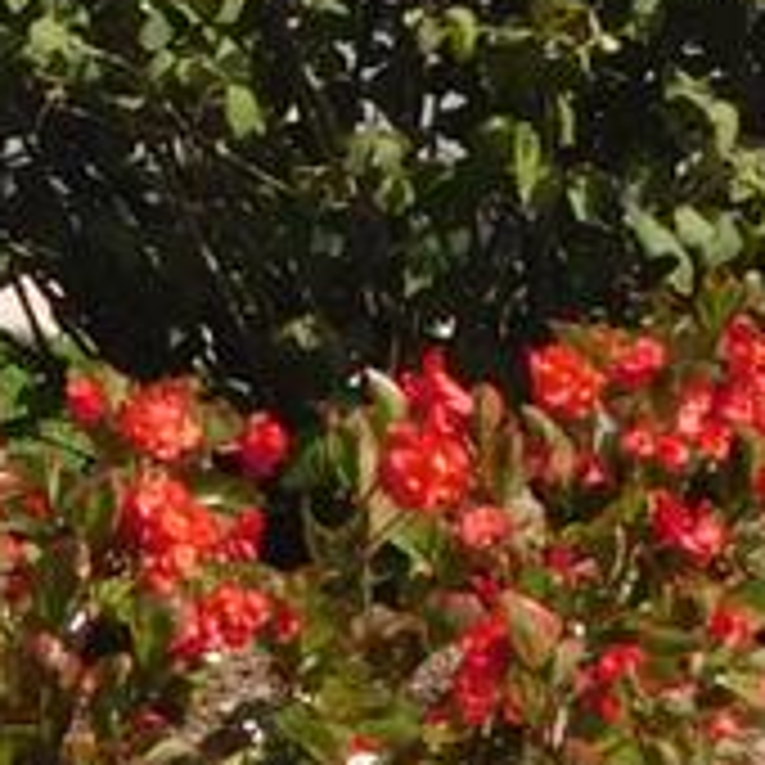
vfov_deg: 5.8
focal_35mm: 299
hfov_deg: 5.6
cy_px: -590
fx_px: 7476
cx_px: -1377
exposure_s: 1/500
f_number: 3.6
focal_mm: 7.1
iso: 125
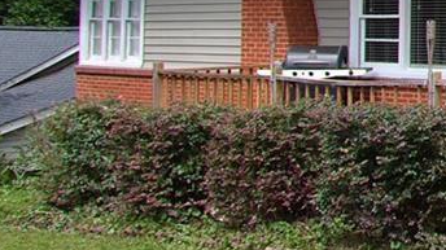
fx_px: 993
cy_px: -34
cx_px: 639
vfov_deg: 14.0
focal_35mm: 84
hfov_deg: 21.8
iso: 180
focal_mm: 18
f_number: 8
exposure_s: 1/250
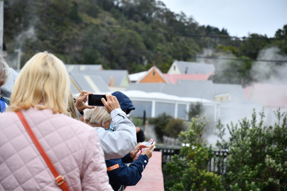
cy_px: 96
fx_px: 893
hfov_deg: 18.3
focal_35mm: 112
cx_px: 144
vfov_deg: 12.2
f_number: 4
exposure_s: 1/800
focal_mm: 75
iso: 160
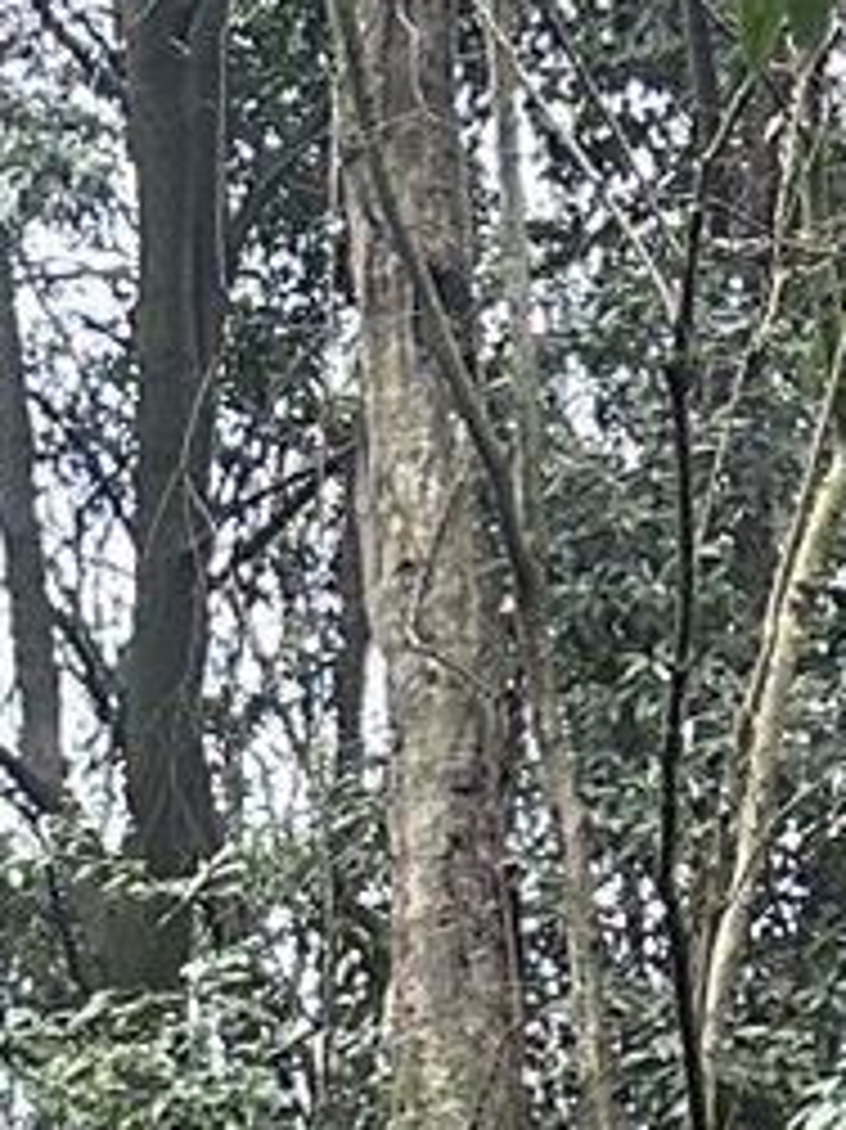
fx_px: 6229
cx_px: -374
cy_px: 3660
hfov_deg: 7.6
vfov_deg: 8.3
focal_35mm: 191
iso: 250
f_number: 1.78
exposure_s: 1/72
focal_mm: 6.86
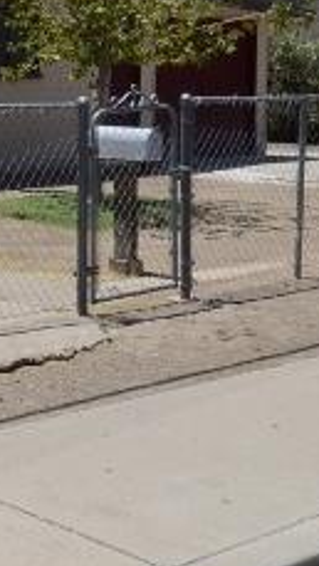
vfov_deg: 24.8
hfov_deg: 12.4
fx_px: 1262
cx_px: -356
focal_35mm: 84
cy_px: 89
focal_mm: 12
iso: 400
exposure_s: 1/500
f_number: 11
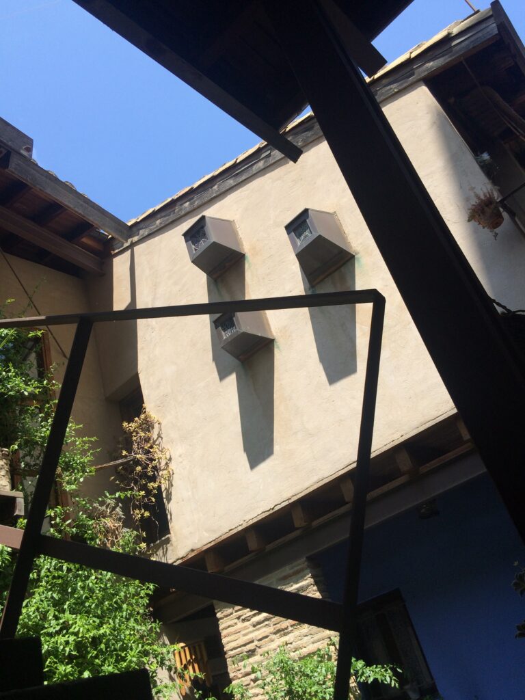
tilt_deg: +30.6
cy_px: 350
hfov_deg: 48.2
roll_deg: +20.5
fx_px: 586
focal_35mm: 29
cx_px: 262
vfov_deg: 61.7
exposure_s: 1/1172
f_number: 2.2
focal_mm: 4.15
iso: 32
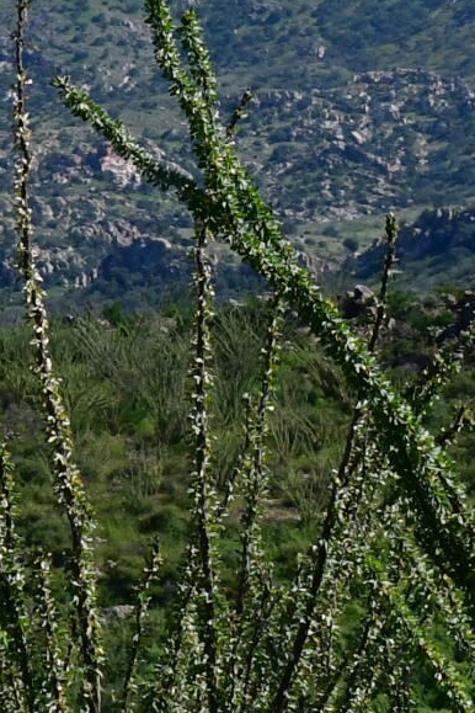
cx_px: -1036
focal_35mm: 373
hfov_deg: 3.6
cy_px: 341
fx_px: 7382
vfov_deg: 5.5
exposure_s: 1/1250
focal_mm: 48
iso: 800
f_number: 14
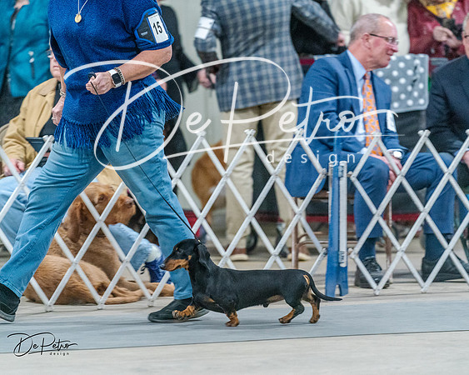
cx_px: 234
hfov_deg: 8.6
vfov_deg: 6.9
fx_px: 3125
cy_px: 188
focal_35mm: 225
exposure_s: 1/200
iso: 6400
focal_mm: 200
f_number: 3.5
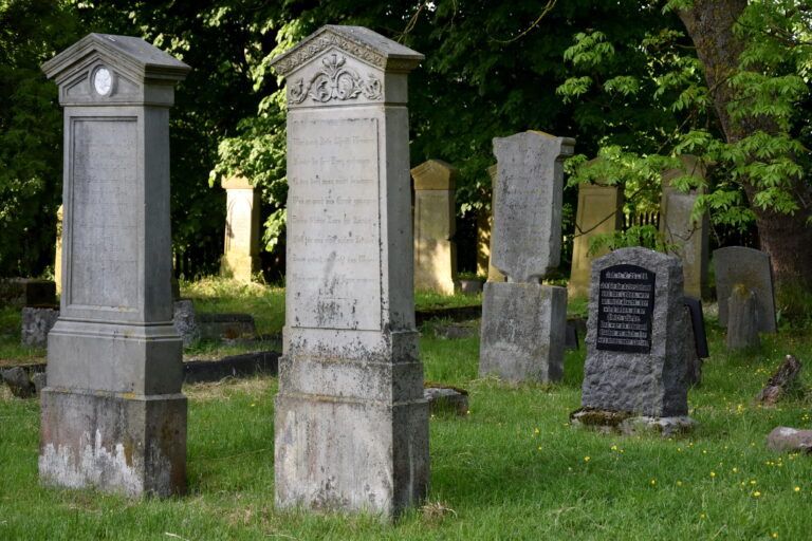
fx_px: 2233
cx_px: 406
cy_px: 270
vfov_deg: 13.8
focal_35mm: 99
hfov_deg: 20.6
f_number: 5.3
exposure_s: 1/500
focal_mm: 66
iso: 640
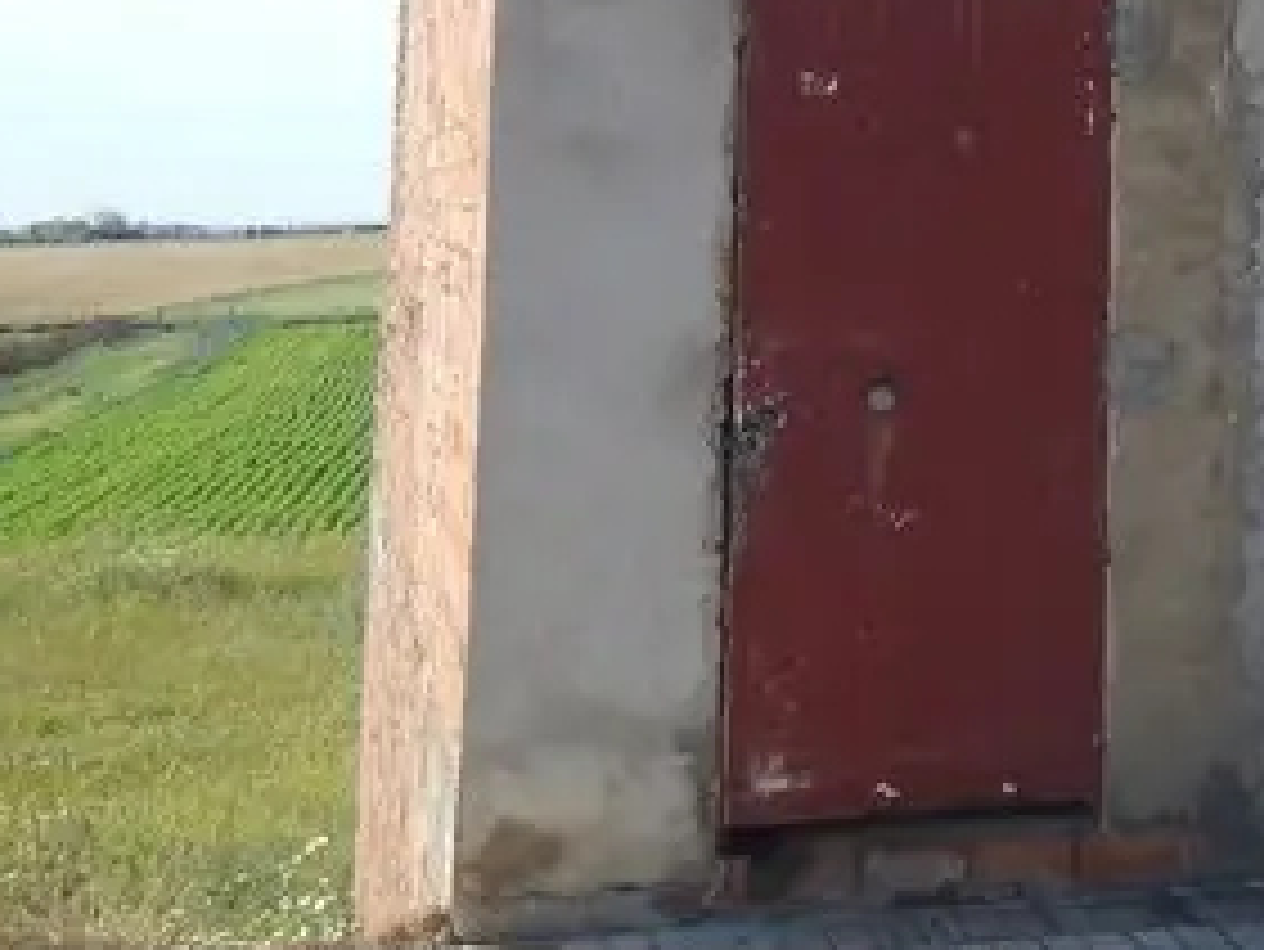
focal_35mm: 102
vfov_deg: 13.8
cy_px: -401
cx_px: 1849
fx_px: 3726
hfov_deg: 17.5
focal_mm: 5
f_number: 3.9
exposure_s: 1/640
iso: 125
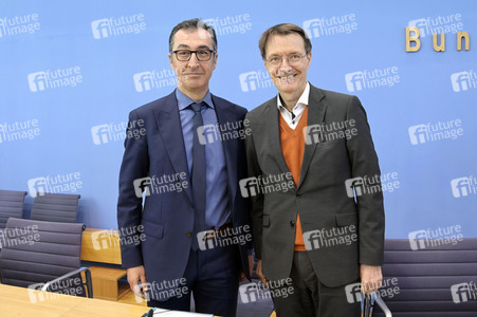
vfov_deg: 46.3
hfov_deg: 65.5
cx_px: 238
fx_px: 371
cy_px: 158
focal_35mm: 28
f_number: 5
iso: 3200
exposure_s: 1/500
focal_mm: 28
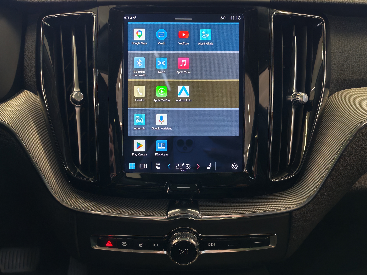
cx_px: 184
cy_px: 138
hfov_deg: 58.4
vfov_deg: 45.4
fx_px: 329
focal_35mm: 31
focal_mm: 6.12
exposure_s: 1/100
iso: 909
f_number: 1.9
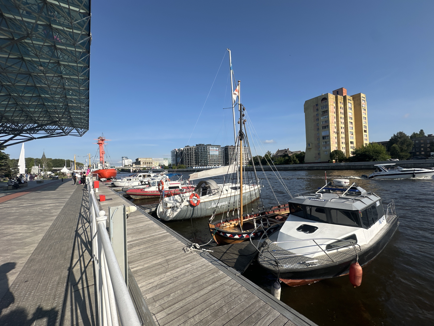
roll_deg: +1.8
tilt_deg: +1.9
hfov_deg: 102.1
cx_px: 217
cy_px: 163
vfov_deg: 85.7
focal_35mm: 14
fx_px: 176
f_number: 2.2
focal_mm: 2.22
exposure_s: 1/2817
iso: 50
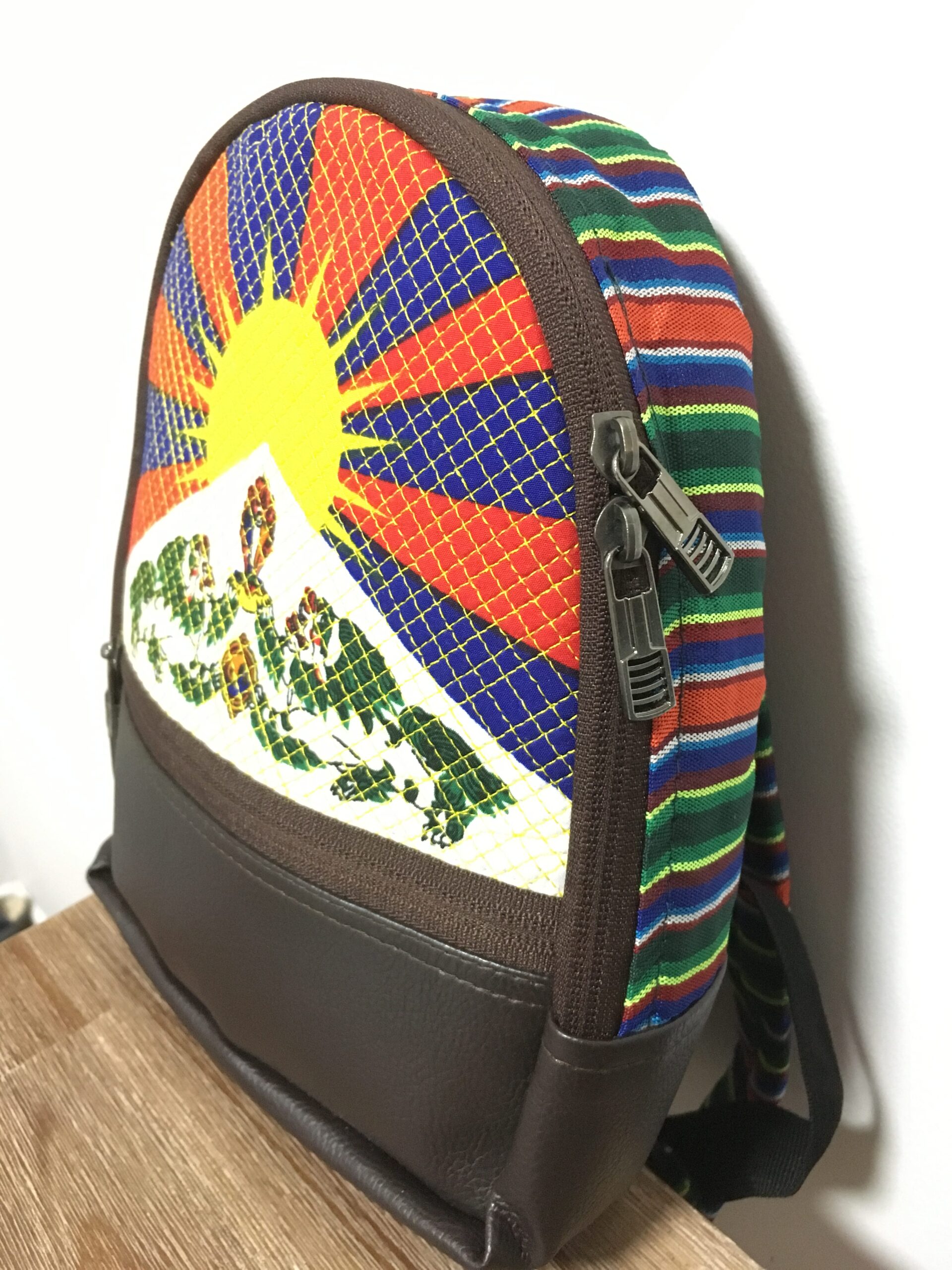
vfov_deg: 61.7
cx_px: 476
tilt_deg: -29.8
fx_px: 1063
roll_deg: +6.4
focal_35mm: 29
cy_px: 635
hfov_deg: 48.2
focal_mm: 4.15
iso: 320
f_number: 2.2
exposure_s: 1/17
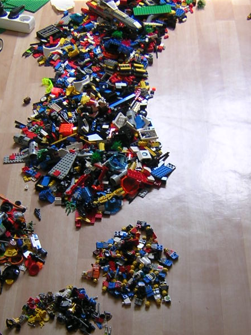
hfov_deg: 23.6
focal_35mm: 62
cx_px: 102
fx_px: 600
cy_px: 221
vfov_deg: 31.0
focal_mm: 4.7
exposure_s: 1/67
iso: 100
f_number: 2.6
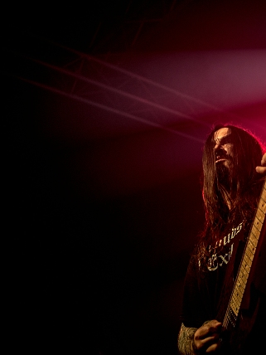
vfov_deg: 28.5
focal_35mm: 68
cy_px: 195
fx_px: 697
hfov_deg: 20.7
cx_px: 285
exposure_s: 1/100
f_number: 2.8
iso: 400
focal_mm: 42
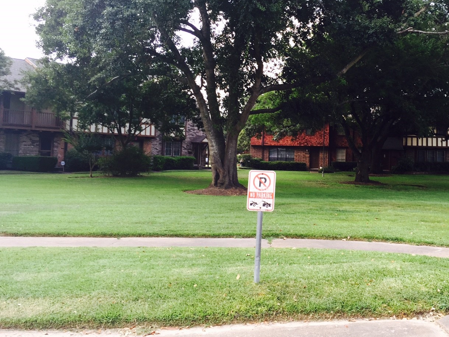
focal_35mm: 38
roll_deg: -2.9
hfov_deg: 48.4
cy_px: 131
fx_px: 493
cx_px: 289
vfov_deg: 37.5
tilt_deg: +5.0
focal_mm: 4.15
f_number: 2.2
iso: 32
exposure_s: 1/123
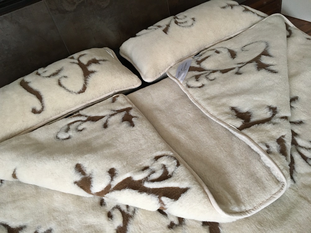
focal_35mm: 29
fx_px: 261
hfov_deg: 61.7
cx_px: 156
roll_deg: +16.1
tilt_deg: -40.5
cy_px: 116
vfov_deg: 48.2
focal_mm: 4.15
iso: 160
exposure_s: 1/33
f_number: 2.2
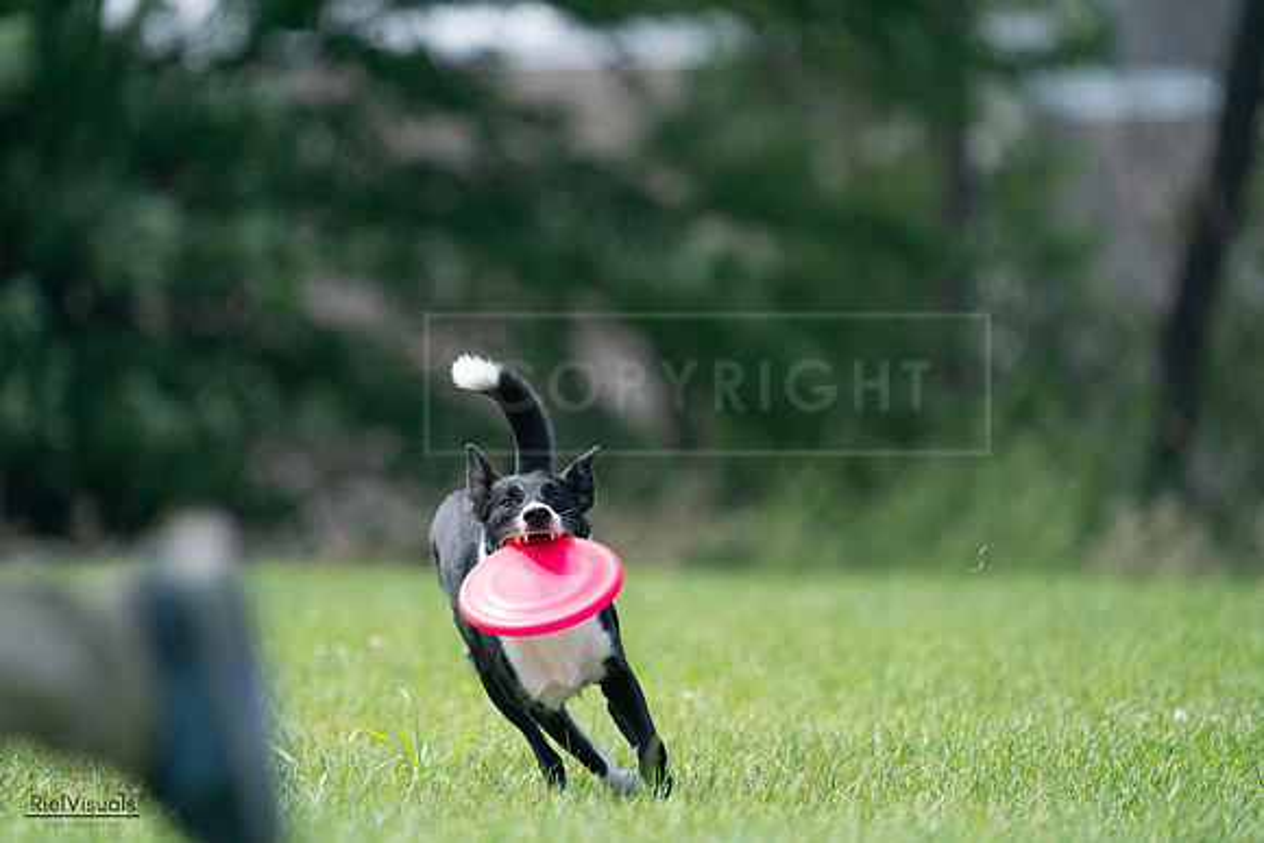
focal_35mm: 600
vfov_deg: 2.3
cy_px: 422
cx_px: 632
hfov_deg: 3.4
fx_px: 21071
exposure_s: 1/4000
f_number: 6.3
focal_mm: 600
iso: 1600
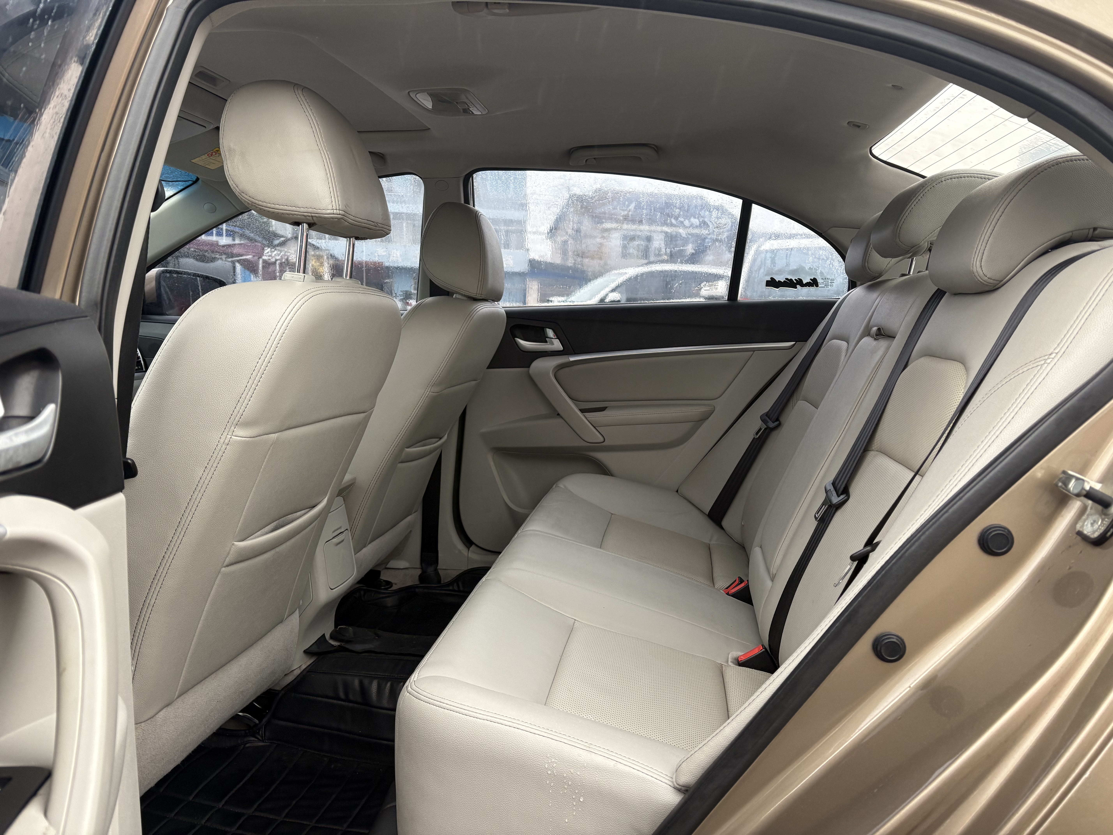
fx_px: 836
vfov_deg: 53.1
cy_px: 418
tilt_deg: -7.3
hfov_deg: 67.3
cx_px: 556
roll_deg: -1.1
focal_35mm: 26
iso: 125
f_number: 1.6
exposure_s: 1/77
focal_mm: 5.96
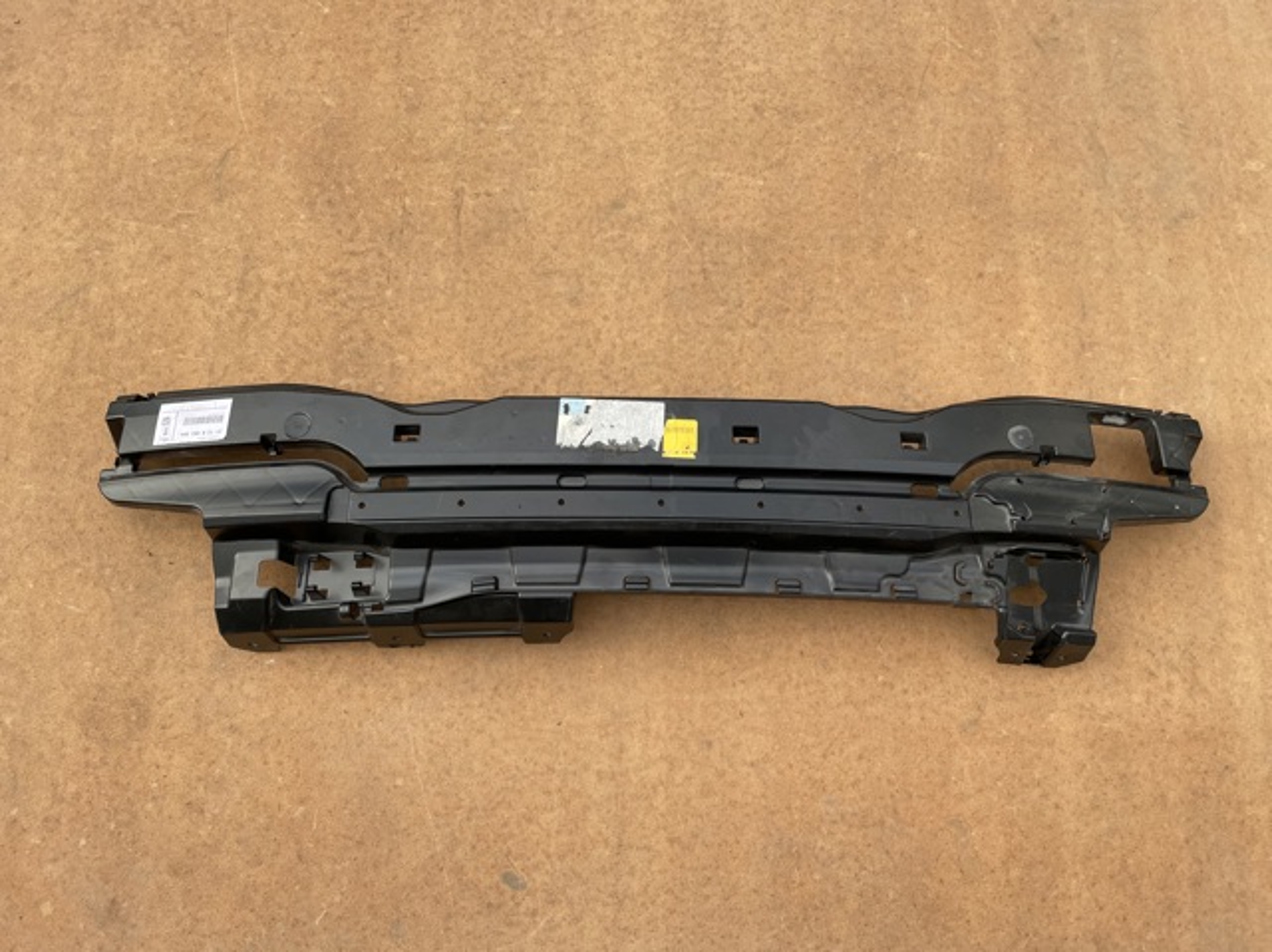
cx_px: 636
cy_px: 476
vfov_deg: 53.0
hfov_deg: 67.3
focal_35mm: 26
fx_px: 955
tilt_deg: -75.1
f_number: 1.6
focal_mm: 4.2
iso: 32
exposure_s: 1/290
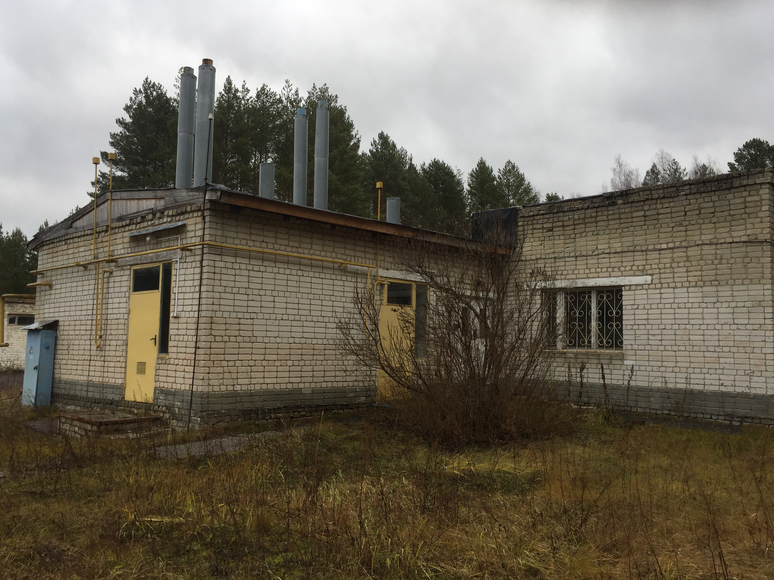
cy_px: 294
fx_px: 671
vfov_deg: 46.8
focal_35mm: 30
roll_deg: -1.9
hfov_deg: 60.0
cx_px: 390
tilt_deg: +5.3
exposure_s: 1/391
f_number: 2.2
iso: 32
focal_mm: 4.15
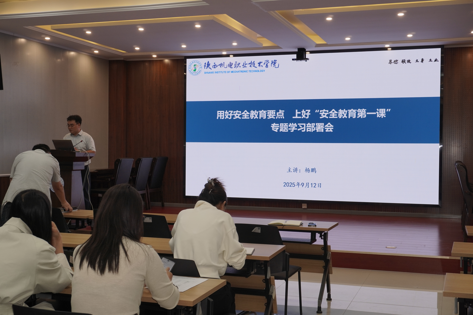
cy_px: 158
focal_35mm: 46
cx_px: 236
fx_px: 611
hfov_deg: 42.3
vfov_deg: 28.9
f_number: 8
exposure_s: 1/30
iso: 400
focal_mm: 31
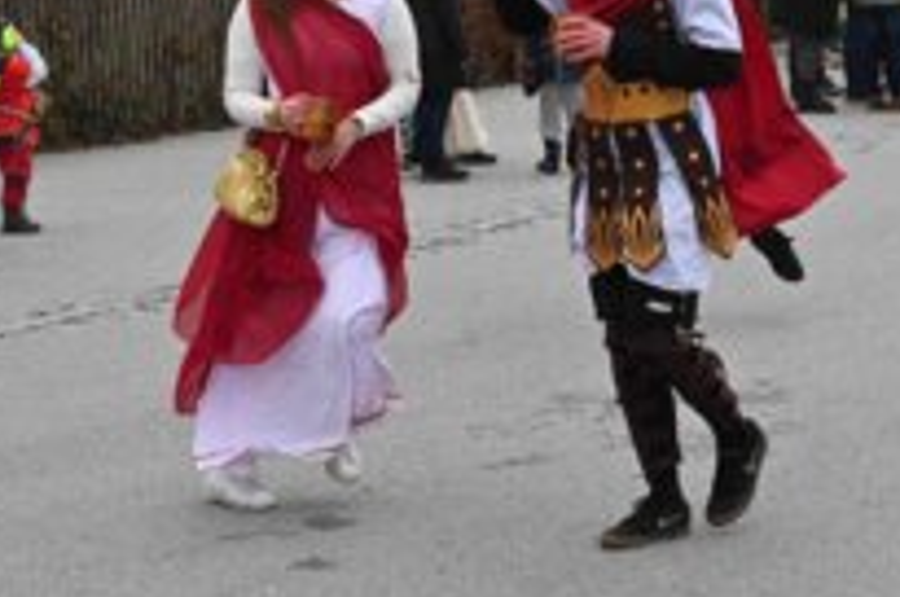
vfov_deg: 11.9
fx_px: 2870
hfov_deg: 17.8
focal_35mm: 115
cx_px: 566
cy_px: 246
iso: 2500
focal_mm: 59
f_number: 8
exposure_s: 1/1000
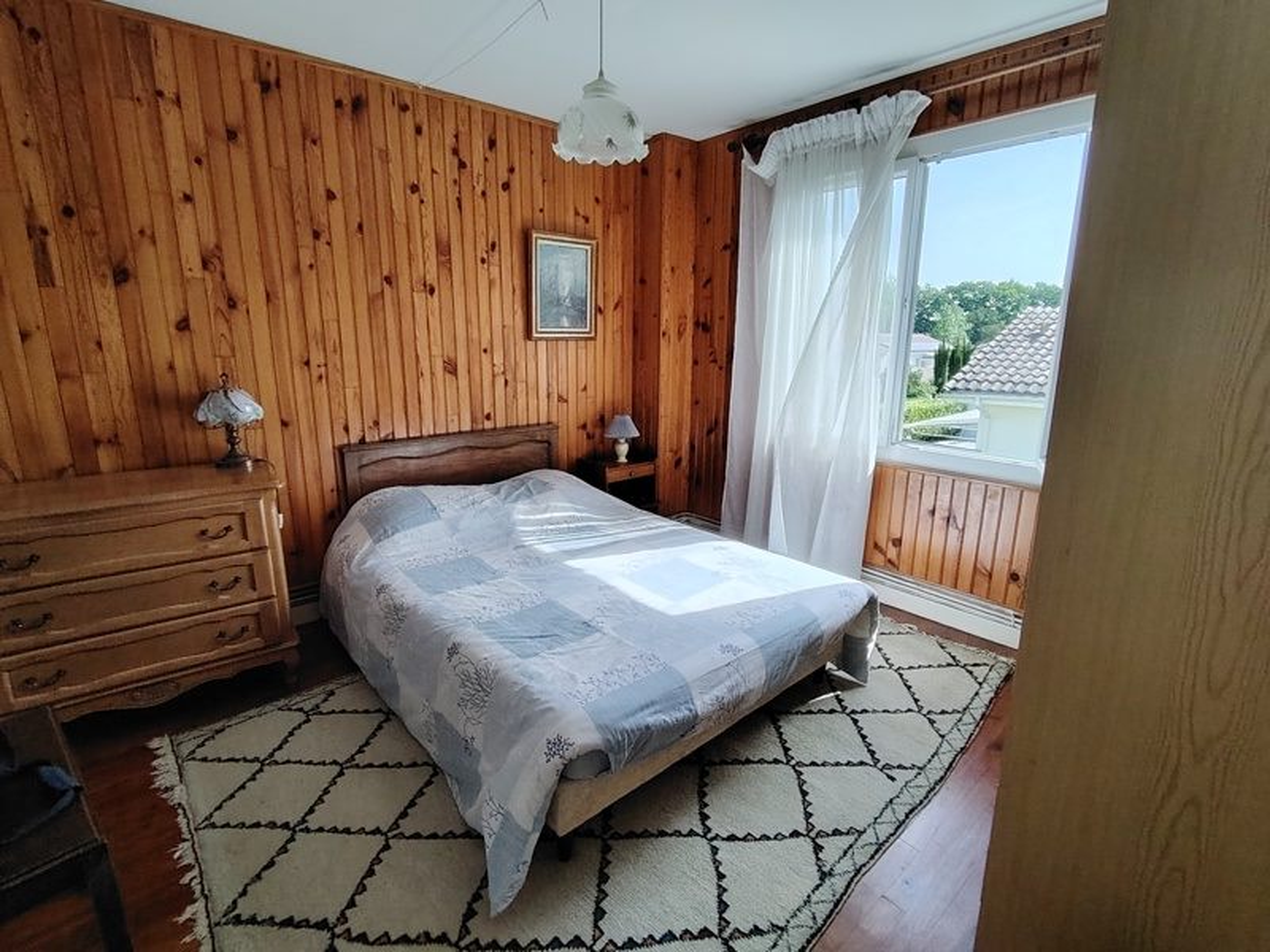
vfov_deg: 74.7
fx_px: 624
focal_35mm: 17
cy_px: 476
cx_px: 635
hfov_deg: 91.0
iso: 100
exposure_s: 1/387
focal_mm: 1.42
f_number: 2.2
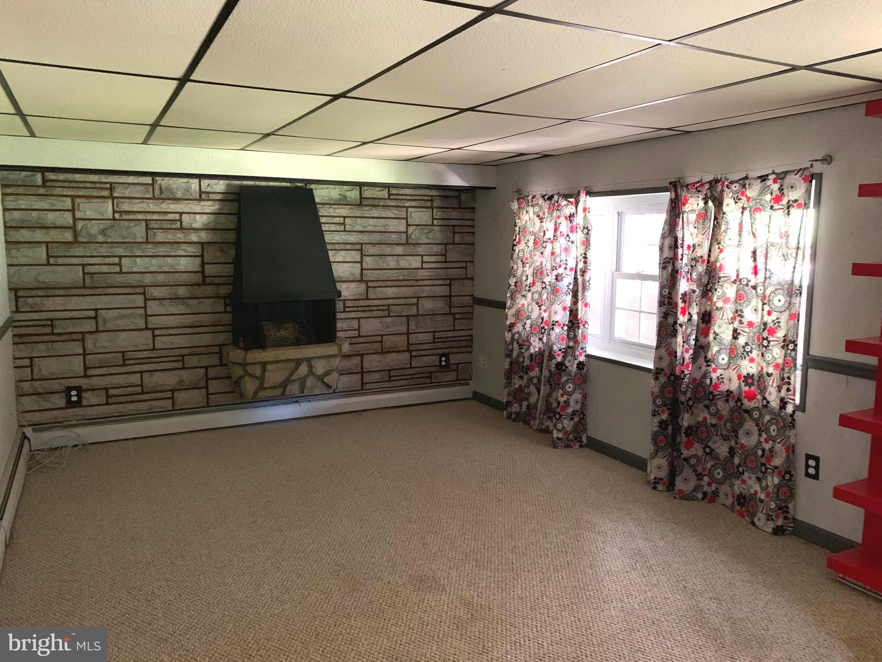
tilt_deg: -6.0
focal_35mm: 26
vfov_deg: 53.1
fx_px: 662
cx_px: 441
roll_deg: -0.1
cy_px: 331
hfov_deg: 67.3
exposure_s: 1/30
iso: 640
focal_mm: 4.25
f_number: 1.8
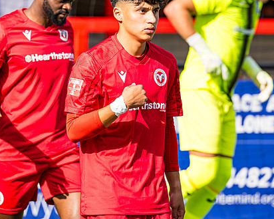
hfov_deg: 6.0
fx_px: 2617
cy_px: 69
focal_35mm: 323
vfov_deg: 4.8
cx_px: 134
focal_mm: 200
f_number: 4
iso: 100
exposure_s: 1/1600
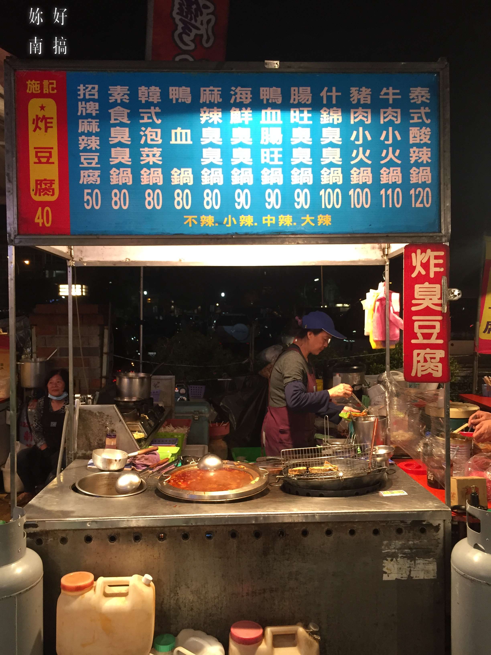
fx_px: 548
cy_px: 328
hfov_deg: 48.2
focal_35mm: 29
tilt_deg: -1.2
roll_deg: -0.4
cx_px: 246
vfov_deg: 61.7
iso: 100
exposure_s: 1/30
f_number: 2.2
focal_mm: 4.15
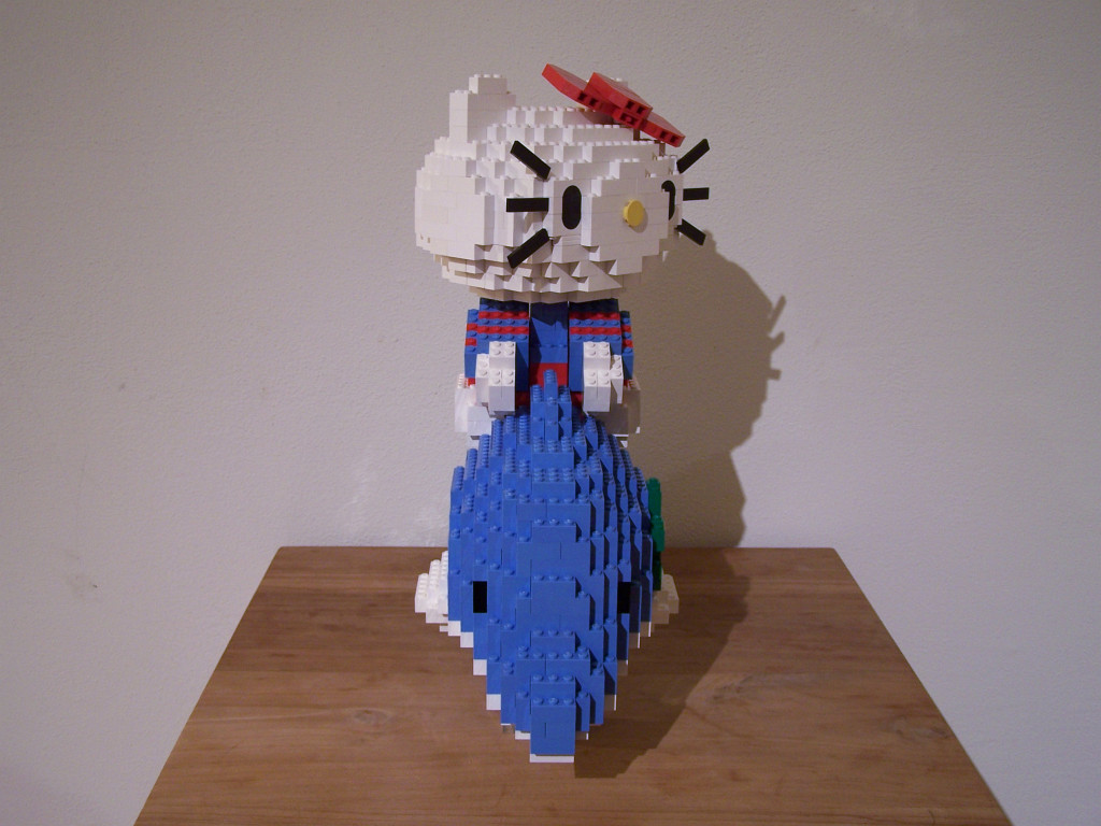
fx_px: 1209
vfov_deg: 37.7
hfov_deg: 49.0
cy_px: 413
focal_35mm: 38
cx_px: 550
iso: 80
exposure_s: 1/2
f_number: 2.8
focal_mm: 6.3
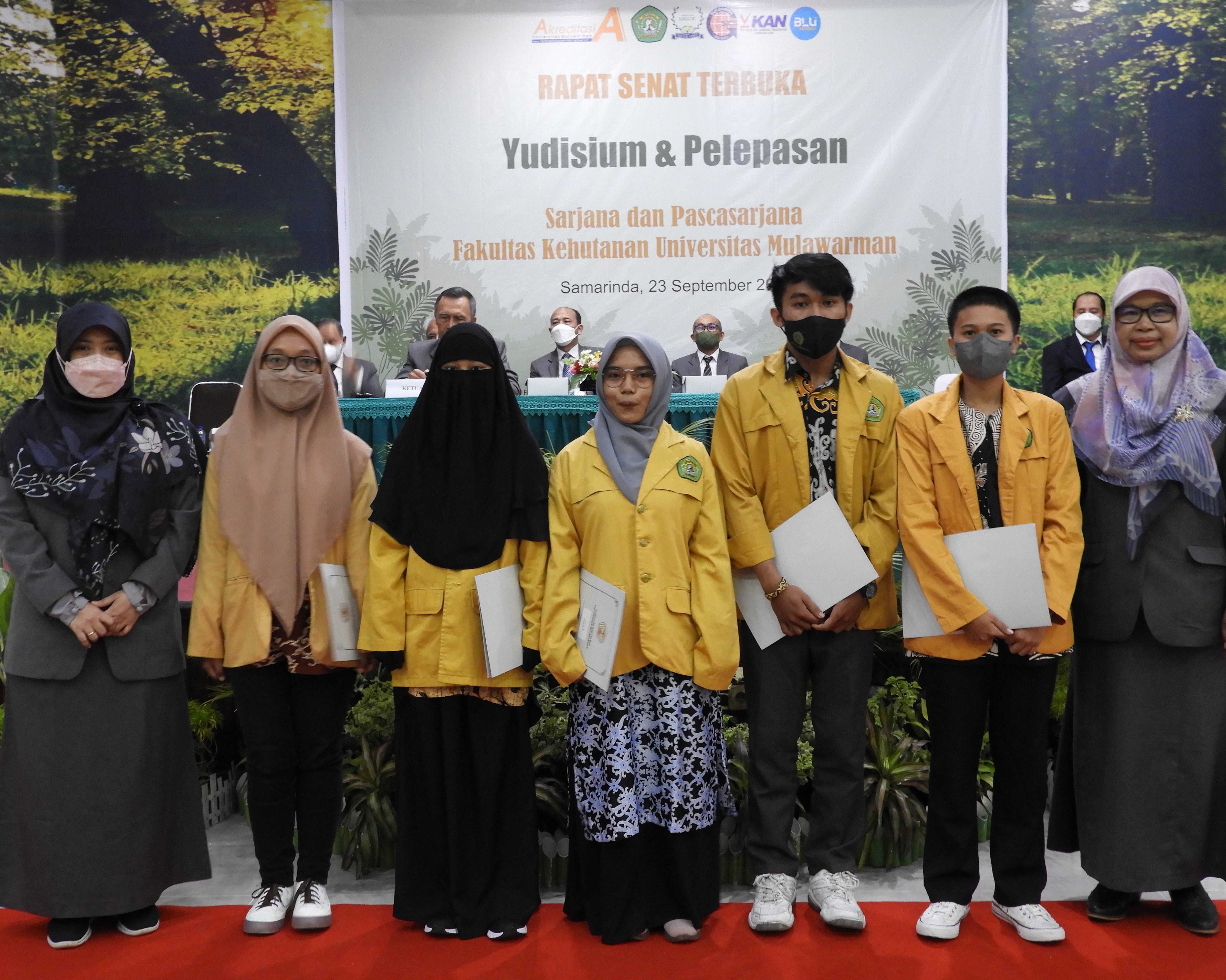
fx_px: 1342
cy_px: 483
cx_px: 608
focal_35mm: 37
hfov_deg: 49.1
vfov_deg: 40.1
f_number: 3.8
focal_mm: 6.3
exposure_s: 1/10
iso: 400
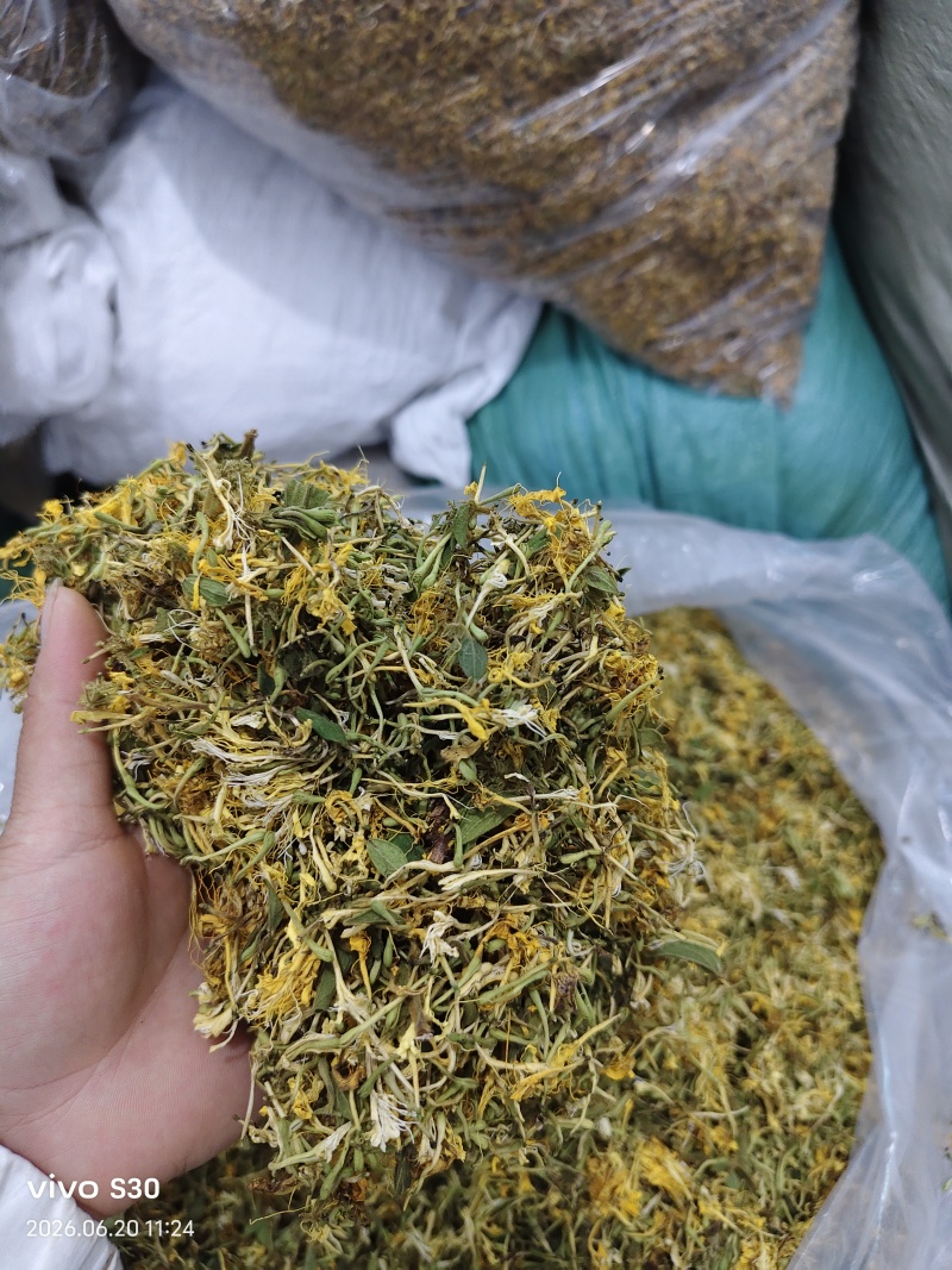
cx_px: 476
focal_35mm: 23
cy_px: 635
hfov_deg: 58.9
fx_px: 844
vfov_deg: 73.9
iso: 395
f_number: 1.88
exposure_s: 1/33.3
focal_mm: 5.56
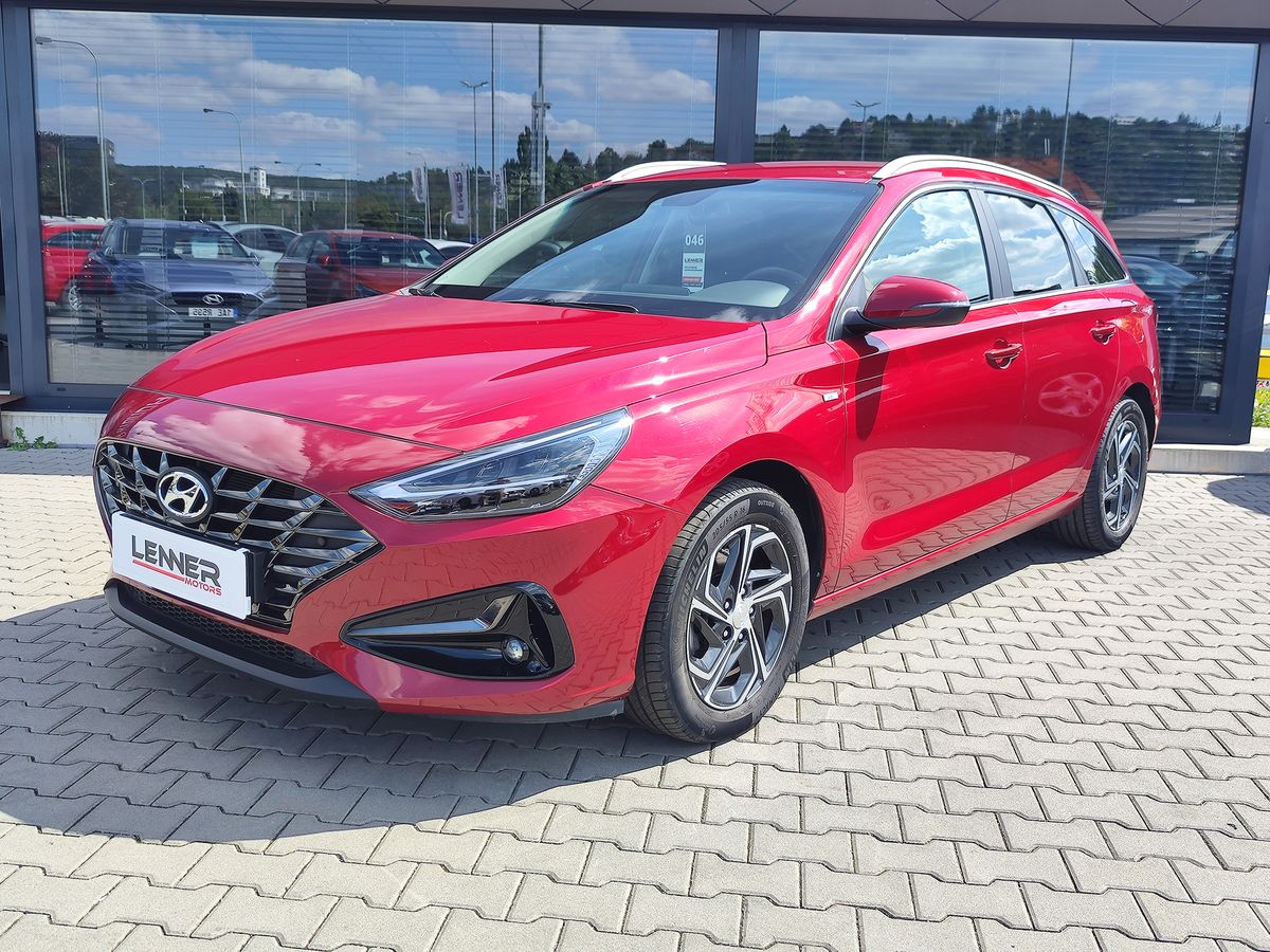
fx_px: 844
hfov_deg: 73.9
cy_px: 476
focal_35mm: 23
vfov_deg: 58.9
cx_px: 635
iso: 50
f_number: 1.69
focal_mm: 7.01
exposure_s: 1/376
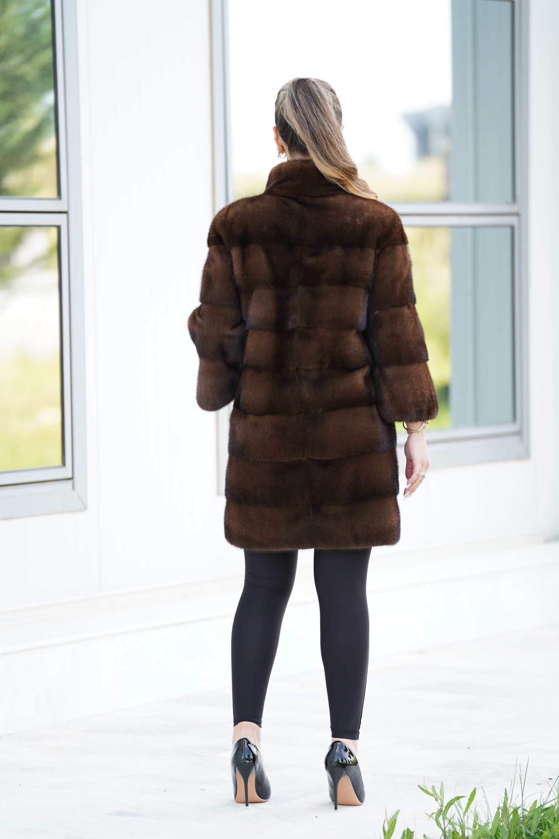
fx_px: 3703
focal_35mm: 159
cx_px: 280
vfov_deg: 12.9
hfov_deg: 8.6
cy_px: 420
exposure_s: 1/250
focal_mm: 159
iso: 200
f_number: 2.8
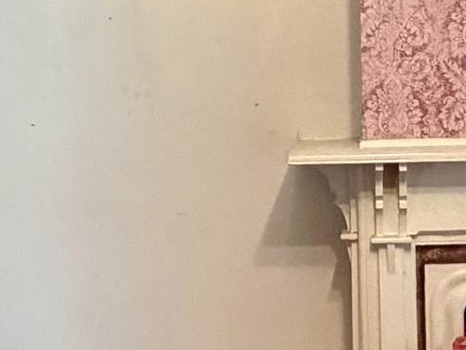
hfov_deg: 22.6
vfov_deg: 17.1
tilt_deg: -1.8
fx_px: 1158
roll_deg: +1.5
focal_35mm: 86
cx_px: 319
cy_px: 113
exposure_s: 1/60
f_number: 2.2
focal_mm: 2.22
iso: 640
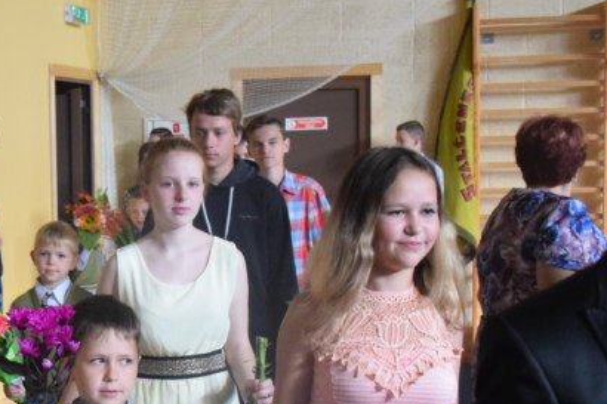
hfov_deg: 22.1
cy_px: 337
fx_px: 1517
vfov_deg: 15.1
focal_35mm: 90
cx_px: 52
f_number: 3.8
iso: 3200
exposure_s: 1/200
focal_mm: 24
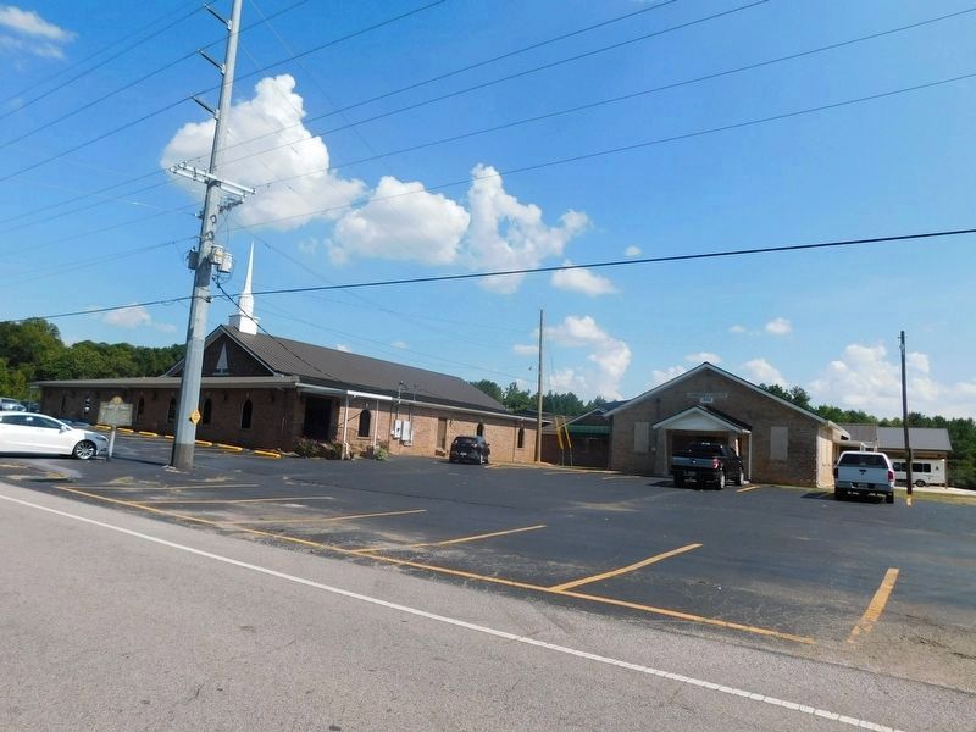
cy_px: 366
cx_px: 488
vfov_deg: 58.9
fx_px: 648
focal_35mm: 23
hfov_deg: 73.9
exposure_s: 1/640
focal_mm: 4
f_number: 6
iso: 125
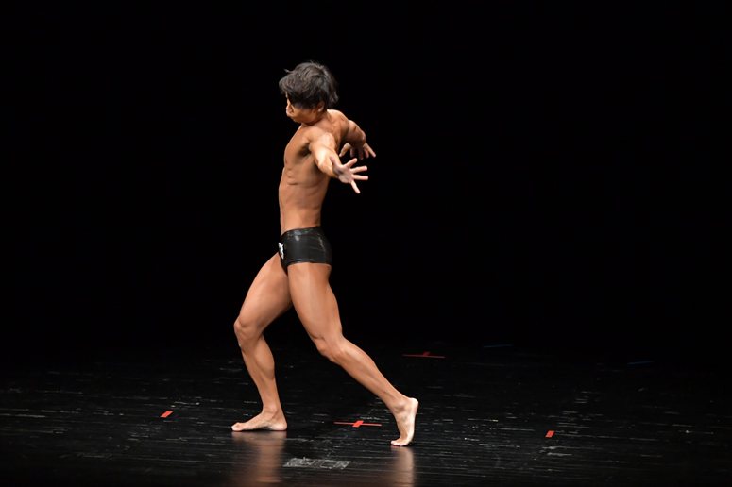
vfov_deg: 5.4
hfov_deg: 8.1
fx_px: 5183
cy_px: 244
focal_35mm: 255
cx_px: 366
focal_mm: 170
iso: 4000
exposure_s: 1/400
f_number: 5.6
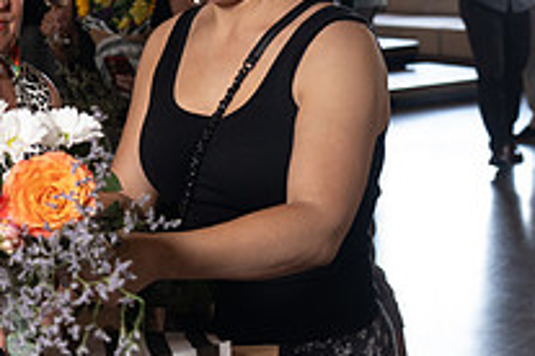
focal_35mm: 101
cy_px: 123
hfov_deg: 19.2
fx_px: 1501
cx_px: -83
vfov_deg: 13.5
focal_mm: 36
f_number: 4
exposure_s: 1/125
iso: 1250
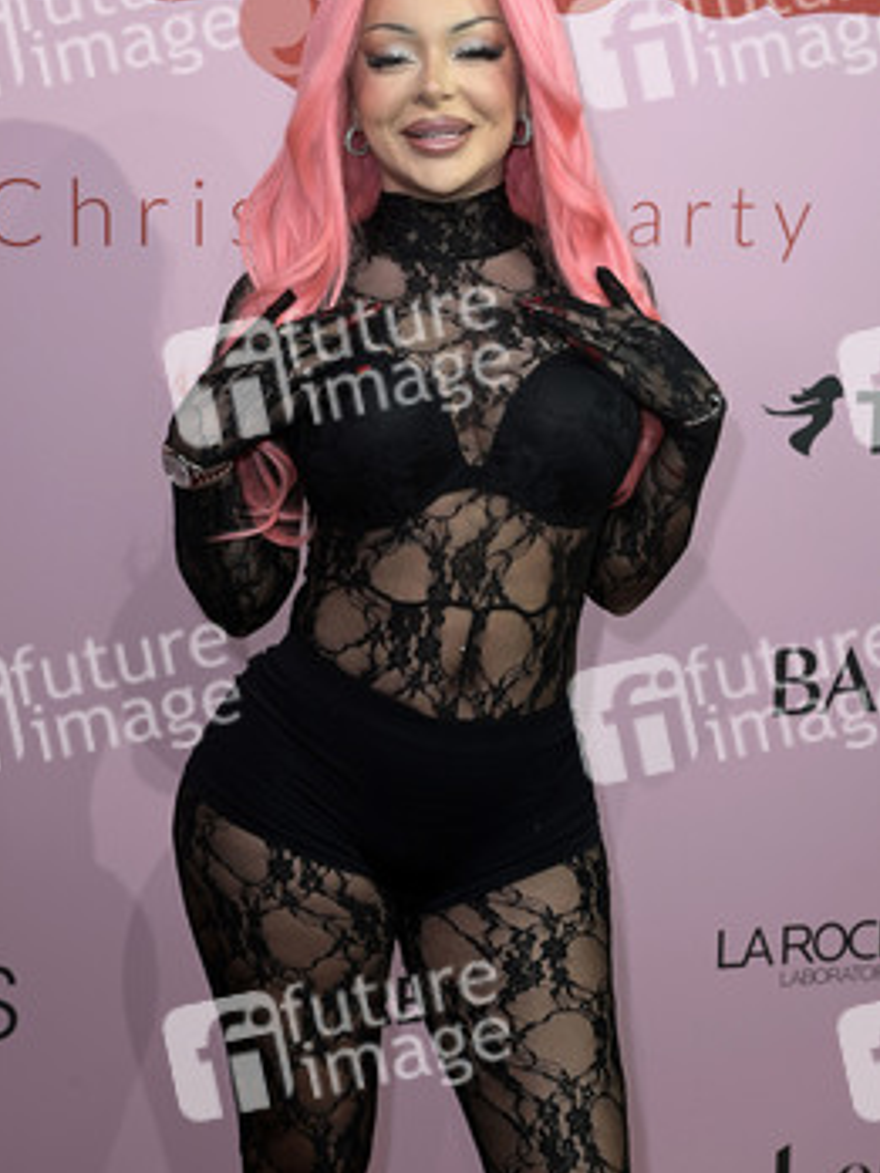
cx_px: 435
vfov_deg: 30.3
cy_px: 536
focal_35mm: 64
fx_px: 2169
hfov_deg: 22.9
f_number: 5.6
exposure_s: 1/250
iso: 800
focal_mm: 58
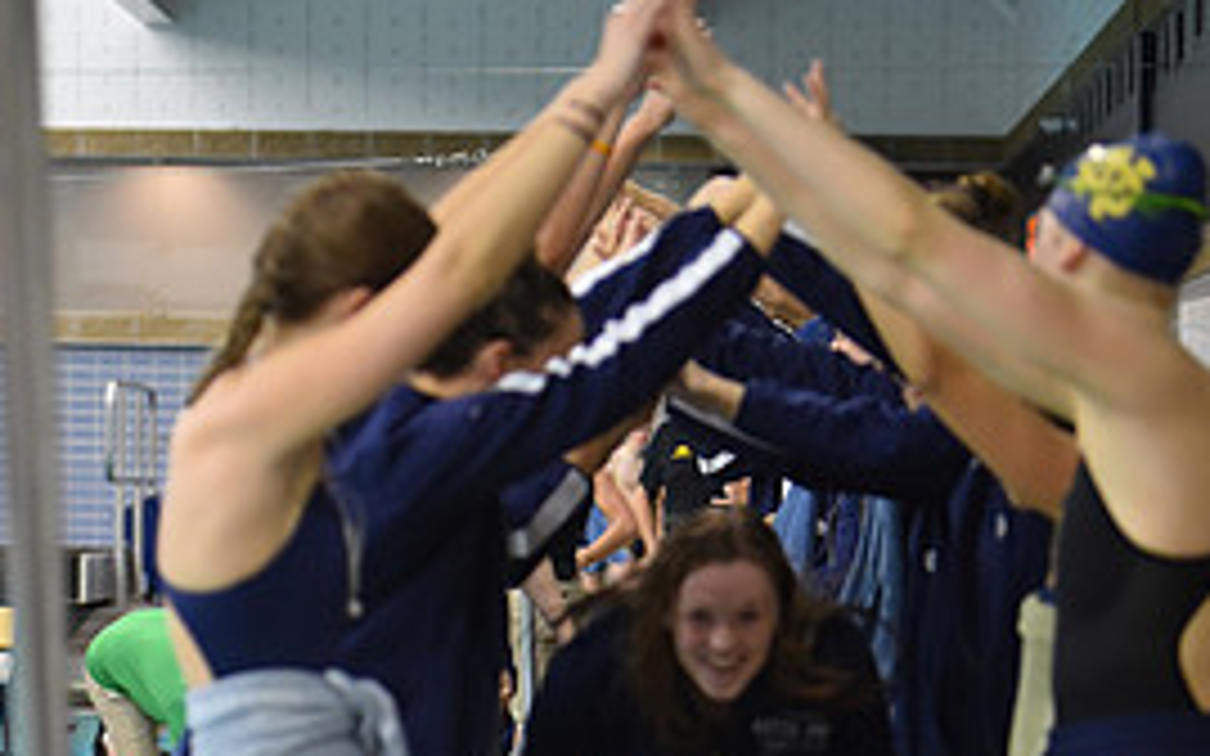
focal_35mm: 187
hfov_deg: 11.2
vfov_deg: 6.9
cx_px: 506
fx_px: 6165
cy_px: 1120
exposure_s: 1/500
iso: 2200
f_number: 2.8
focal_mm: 85
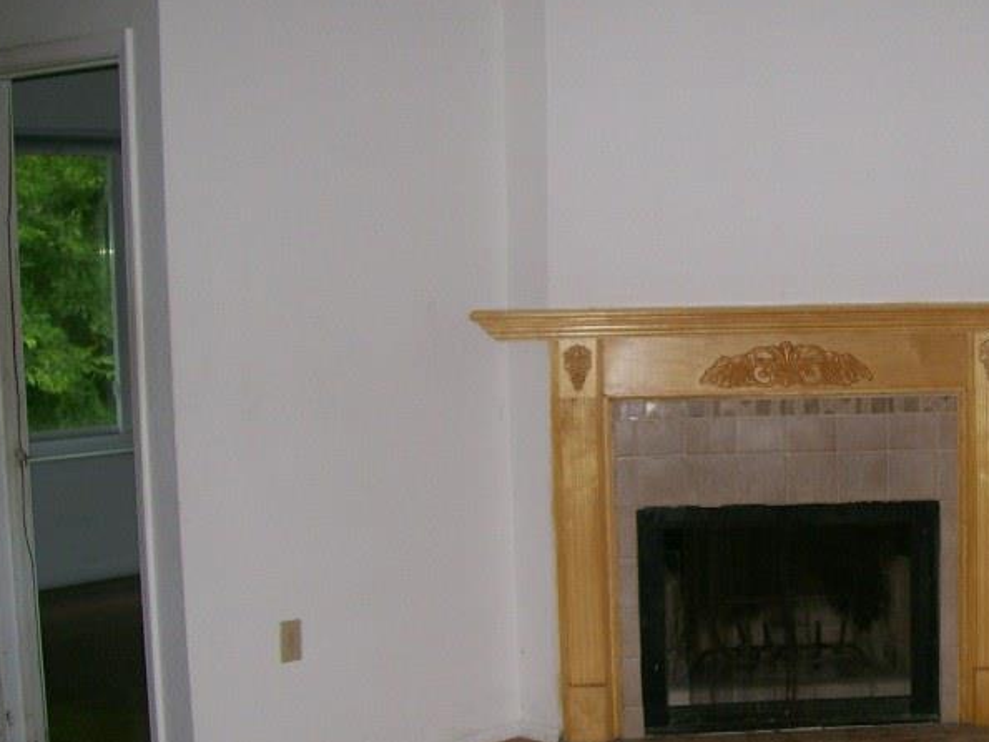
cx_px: 824
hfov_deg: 30.3
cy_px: 434
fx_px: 1771
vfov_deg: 23.6
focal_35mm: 62
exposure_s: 1/64
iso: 80
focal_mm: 6
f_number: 2.7
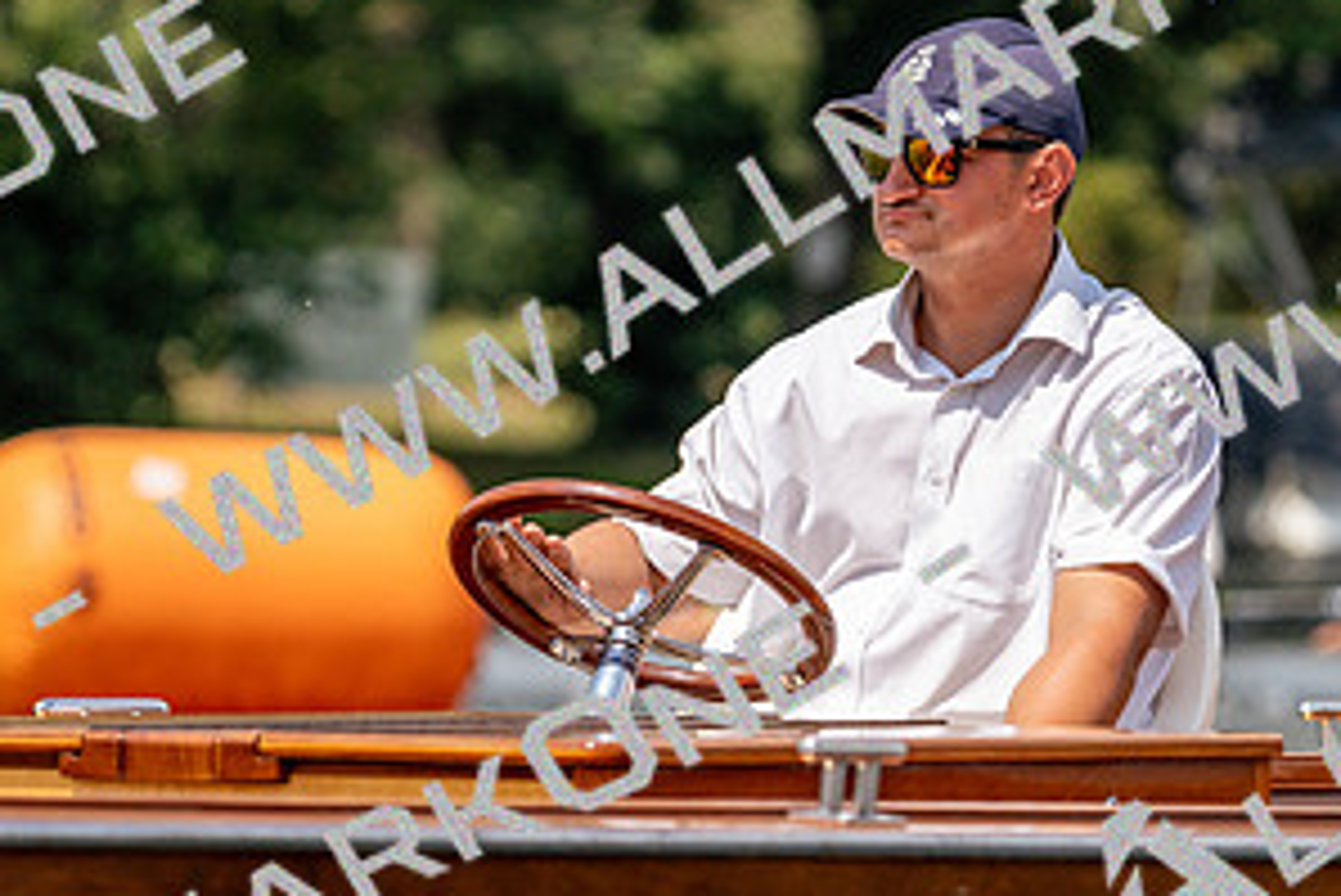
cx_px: 716
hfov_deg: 3.6
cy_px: 588
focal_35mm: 567
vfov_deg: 2.4
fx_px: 21130
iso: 200
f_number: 5.6
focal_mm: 291
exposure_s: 1/1600
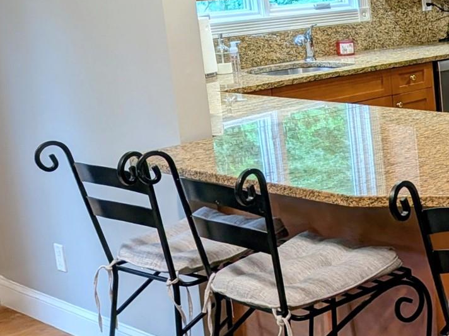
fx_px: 895
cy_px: 104
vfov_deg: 21.2
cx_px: 590
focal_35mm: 69
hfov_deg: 24.4
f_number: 1.7
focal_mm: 4.53
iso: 32
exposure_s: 1/120
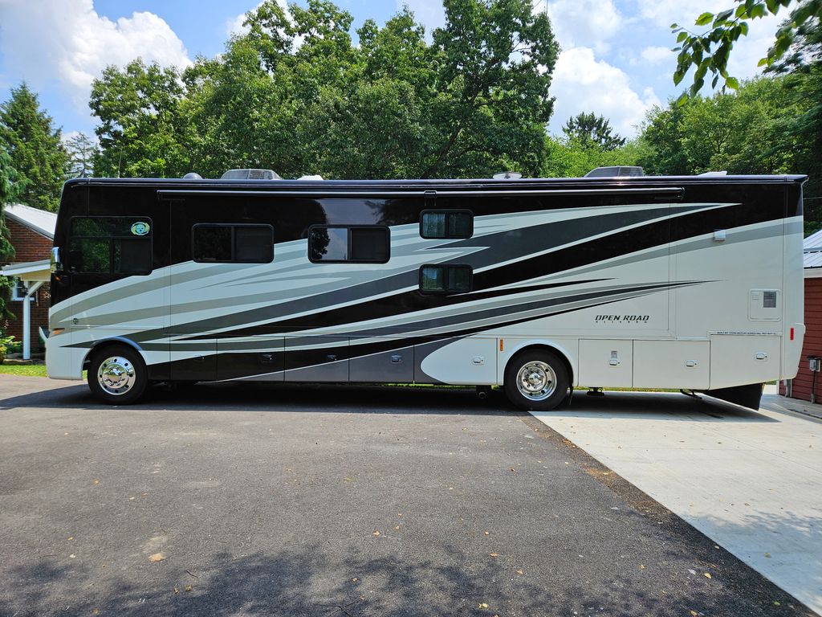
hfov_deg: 73.9
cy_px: 308
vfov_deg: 58.9
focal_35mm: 23
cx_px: 411
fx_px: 546
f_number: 1.8
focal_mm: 5.4
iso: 32
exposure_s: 1/1559
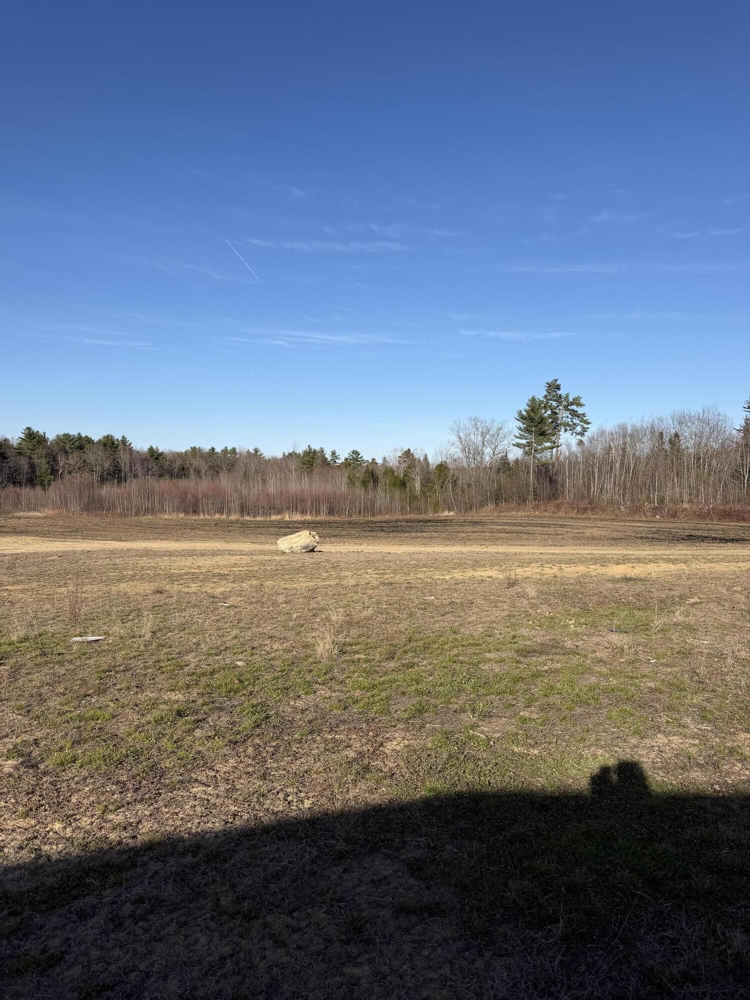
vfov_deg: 71.6
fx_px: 693
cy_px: 500
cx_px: 375
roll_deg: -1.3
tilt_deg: -1.8
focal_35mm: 24
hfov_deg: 56.8
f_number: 1.78
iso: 80
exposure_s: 1/5319
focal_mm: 6.76
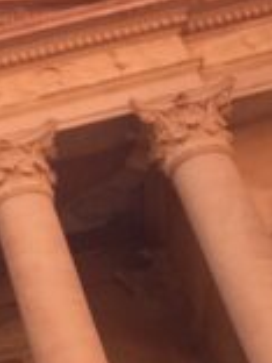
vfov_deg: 17.3
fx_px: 1184
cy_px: 73
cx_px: -172
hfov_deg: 12.3
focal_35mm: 113
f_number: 2.4
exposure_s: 1/153
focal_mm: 2.15
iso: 50
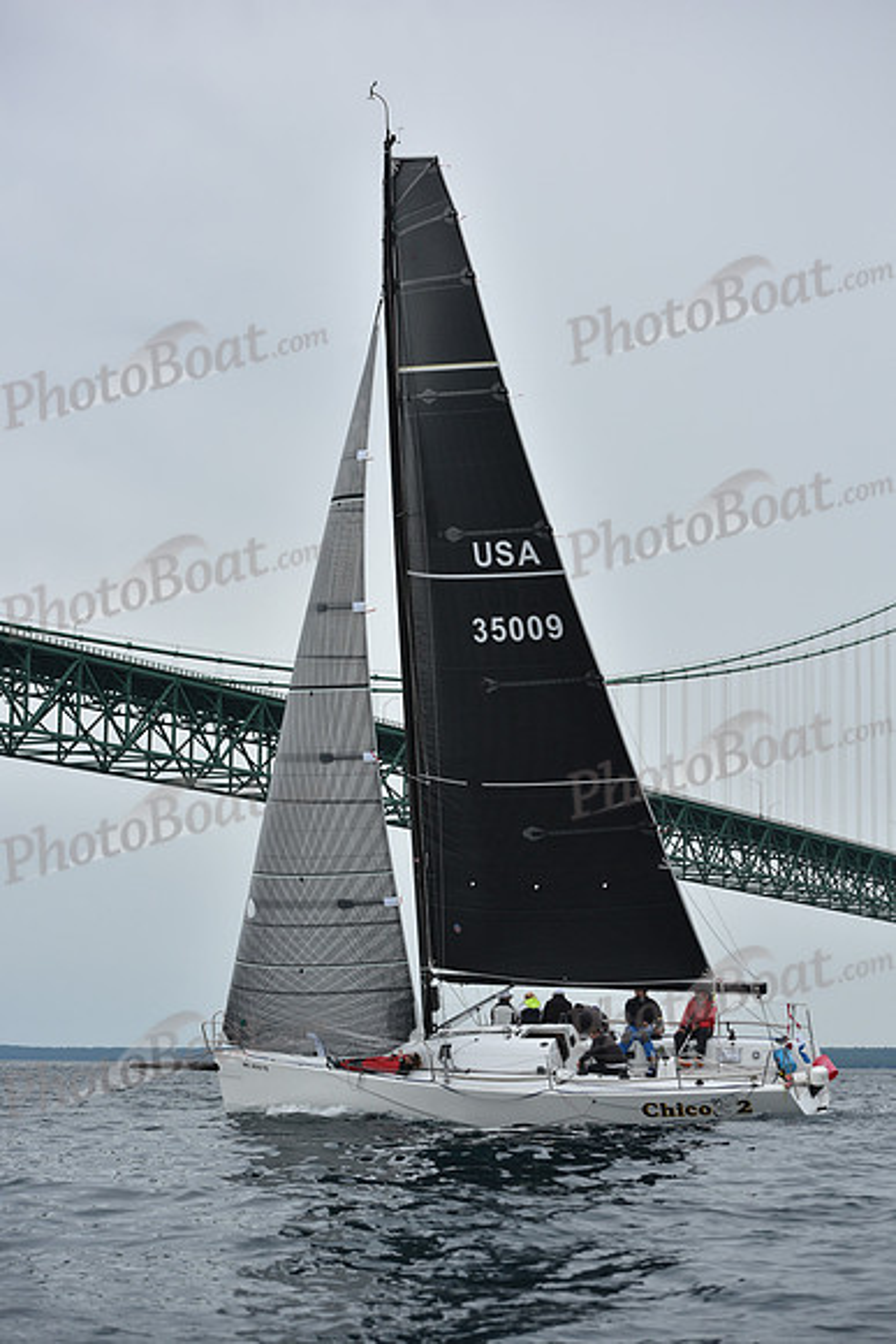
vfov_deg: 28.8
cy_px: 672
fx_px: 2612
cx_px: 448
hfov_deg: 19.5
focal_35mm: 70
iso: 250
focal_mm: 70
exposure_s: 1/800
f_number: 5
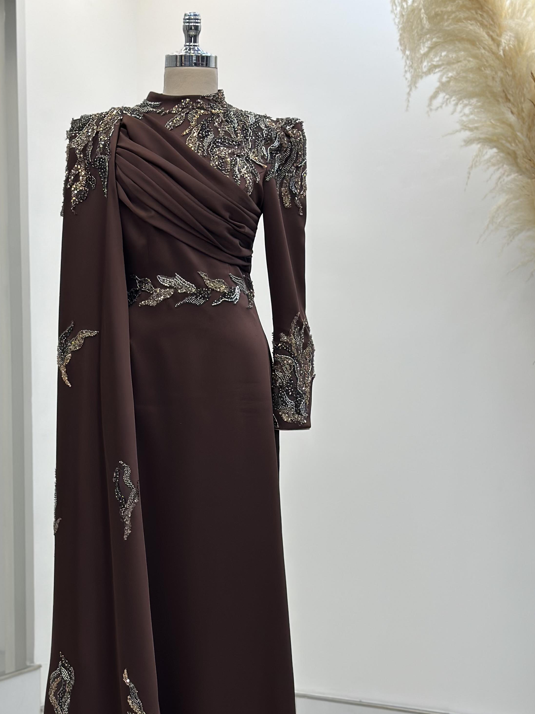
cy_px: 479
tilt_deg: -4.5
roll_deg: -0.1
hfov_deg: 22.2
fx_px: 1360
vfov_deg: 29.2
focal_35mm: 66
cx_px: 185
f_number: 1.78
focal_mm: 6.86
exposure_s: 1/521
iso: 80
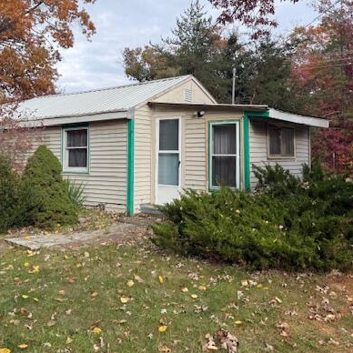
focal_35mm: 35
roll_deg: -0.3
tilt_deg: +2.8
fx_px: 404
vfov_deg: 46.9
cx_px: 181
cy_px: 137
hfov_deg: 47.2
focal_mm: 6.76
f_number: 1.78
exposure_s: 1/1522
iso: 80
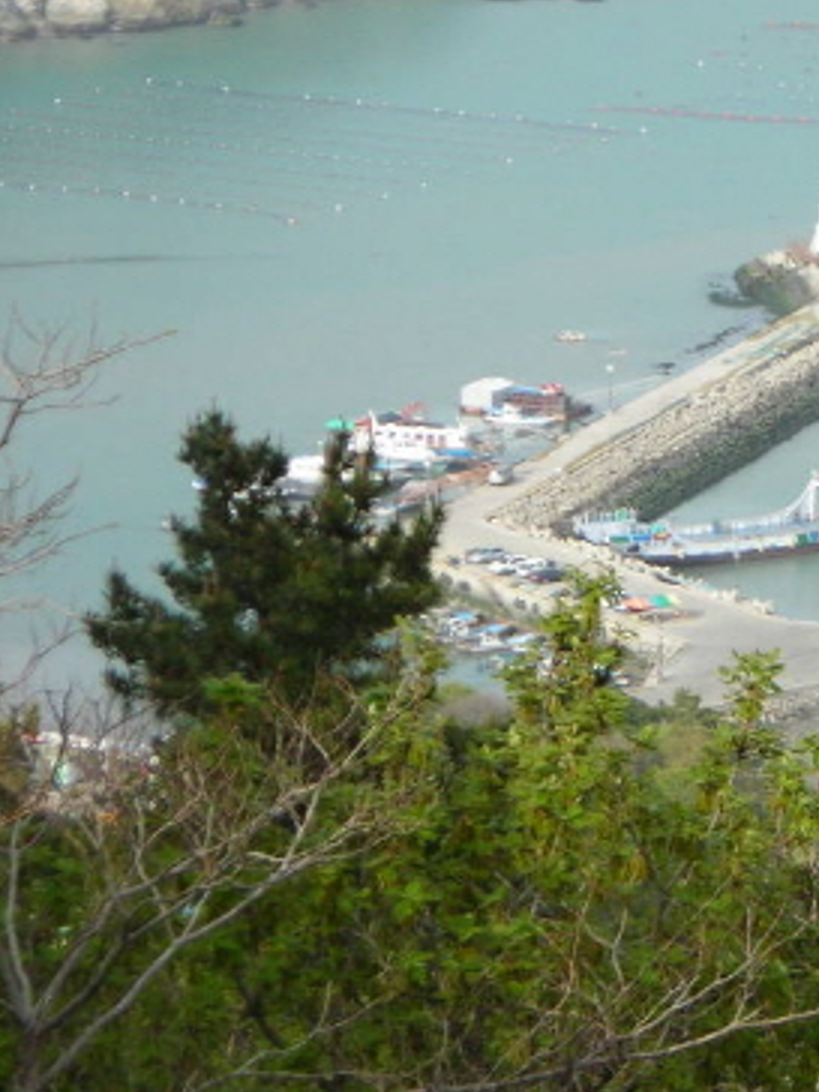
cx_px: 864
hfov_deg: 6.8
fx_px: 6846
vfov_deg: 9.1
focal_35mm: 217
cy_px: 393
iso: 50
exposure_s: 1/179
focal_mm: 19.2
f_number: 5.3
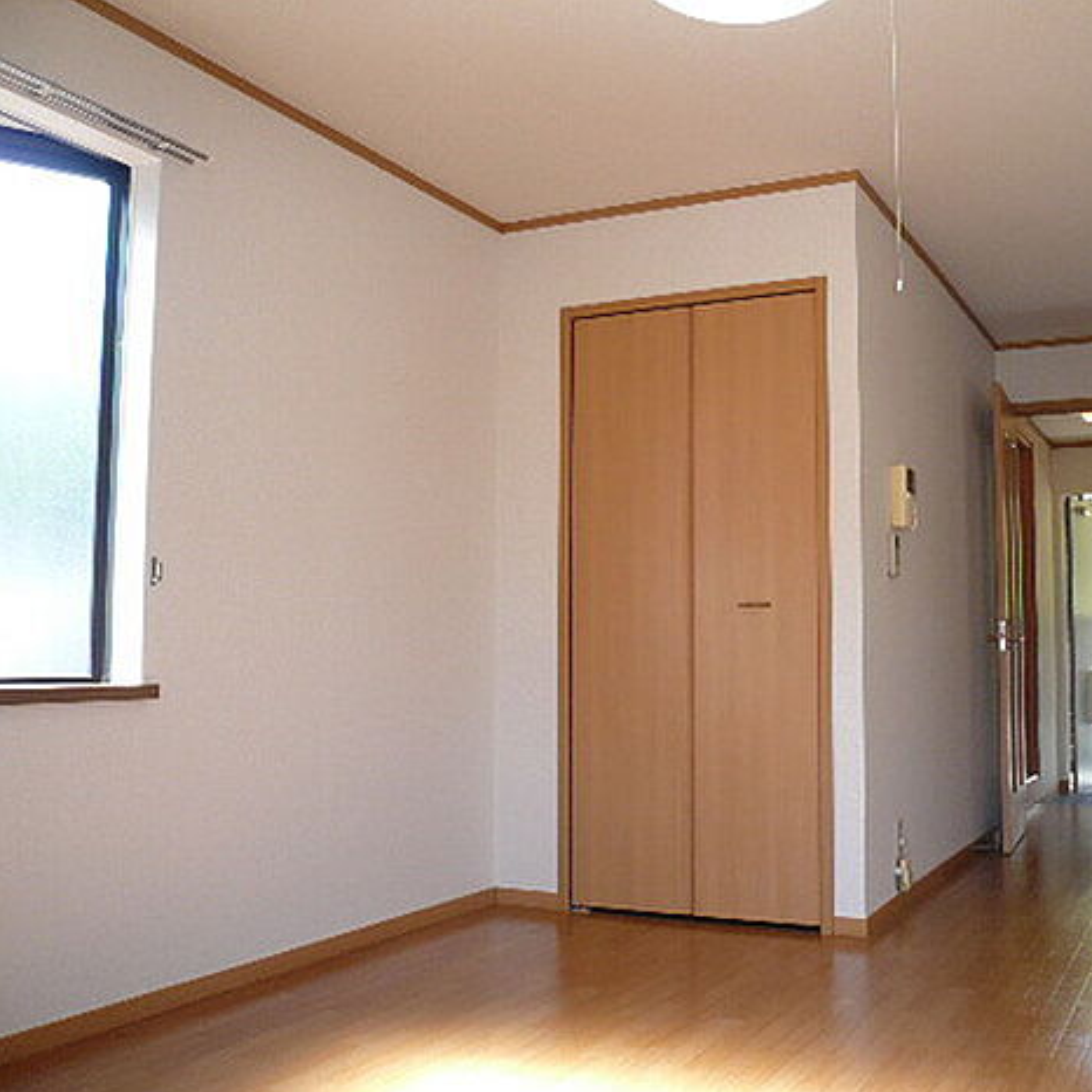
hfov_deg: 47.8
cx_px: 705
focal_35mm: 34
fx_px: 1213
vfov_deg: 48.4
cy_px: 560
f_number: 2.8
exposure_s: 1/80
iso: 100
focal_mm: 4.6
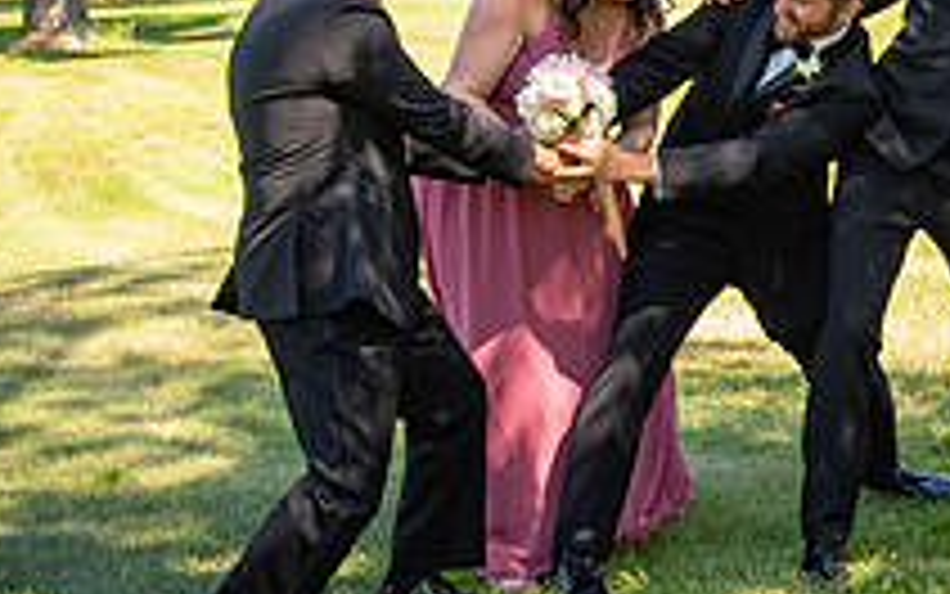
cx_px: 1162
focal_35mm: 101
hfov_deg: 19.3
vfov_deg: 12.9
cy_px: 144
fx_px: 2616
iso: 250
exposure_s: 1/800
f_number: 3.2
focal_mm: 36
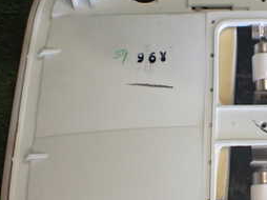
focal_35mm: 71
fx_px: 547
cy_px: 113
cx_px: 268
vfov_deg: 20.7
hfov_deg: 26.0
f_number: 2.3
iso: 250
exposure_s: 1/125
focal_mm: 5.4
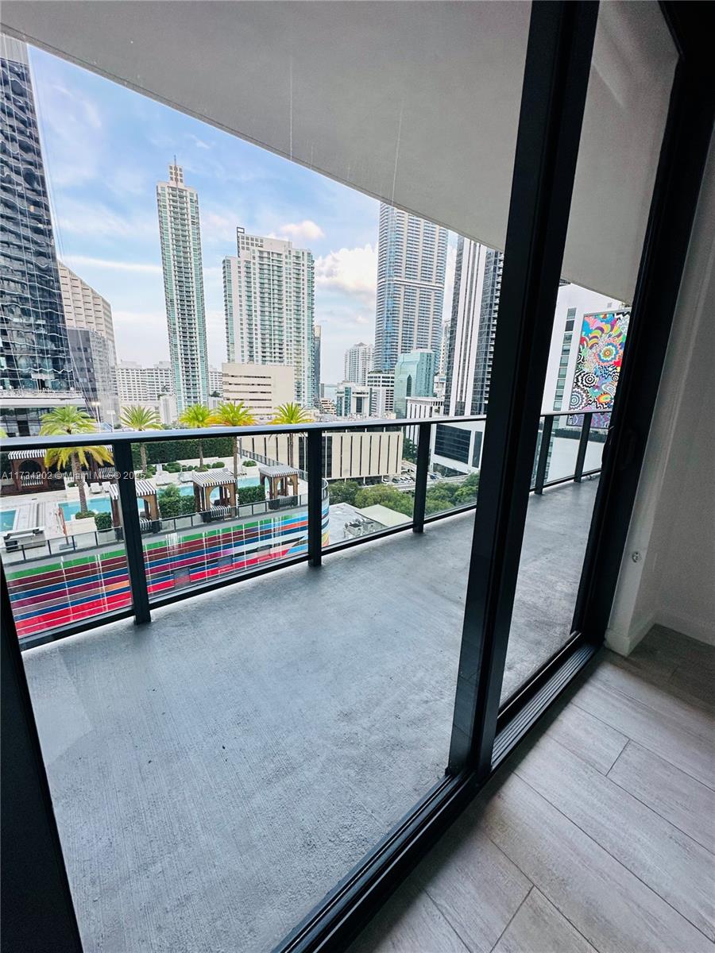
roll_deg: -1.0
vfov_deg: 102.1
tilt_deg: -13.3
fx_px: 386
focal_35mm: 14
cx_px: 358
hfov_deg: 85.7
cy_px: 476
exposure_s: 1/99
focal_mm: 2.22
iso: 50
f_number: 2.2
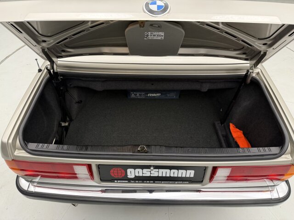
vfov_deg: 56.8
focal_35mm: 24
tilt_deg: -43.8
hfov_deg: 71.6
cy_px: 110
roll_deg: -0.2
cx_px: 147
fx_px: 204
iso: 200
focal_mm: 6.76
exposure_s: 1/49
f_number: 1.78
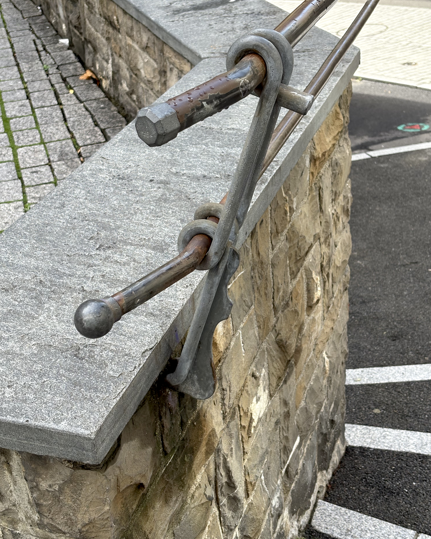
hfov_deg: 27.6
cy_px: 256
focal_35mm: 55
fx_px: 877
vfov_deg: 34.1
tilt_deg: -28.6
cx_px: 214
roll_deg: +3.7
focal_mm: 5.96
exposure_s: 1/469
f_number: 1.6
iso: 50
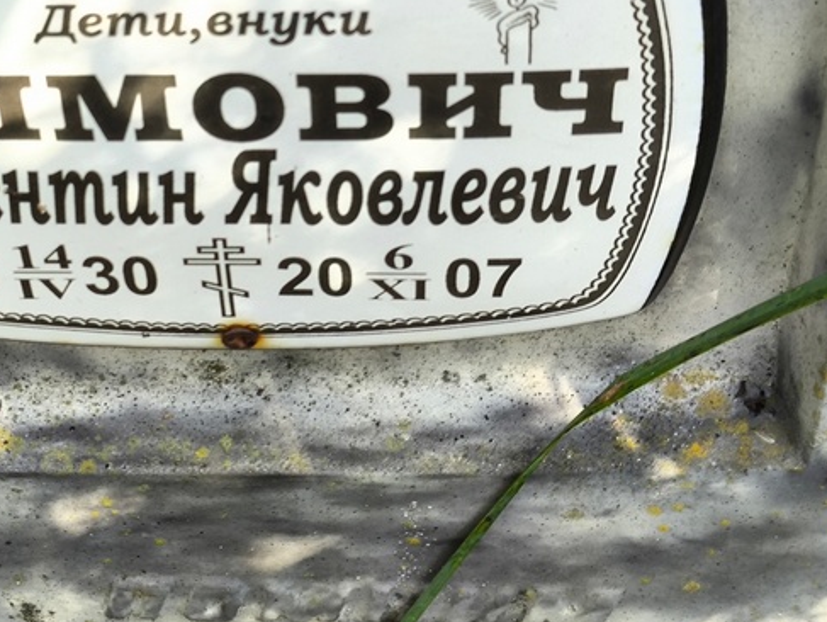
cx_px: 247
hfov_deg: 23.7
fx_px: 1960
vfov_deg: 18.0
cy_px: 206
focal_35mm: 82
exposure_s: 1/120
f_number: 1.7
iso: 64
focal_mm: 4.71
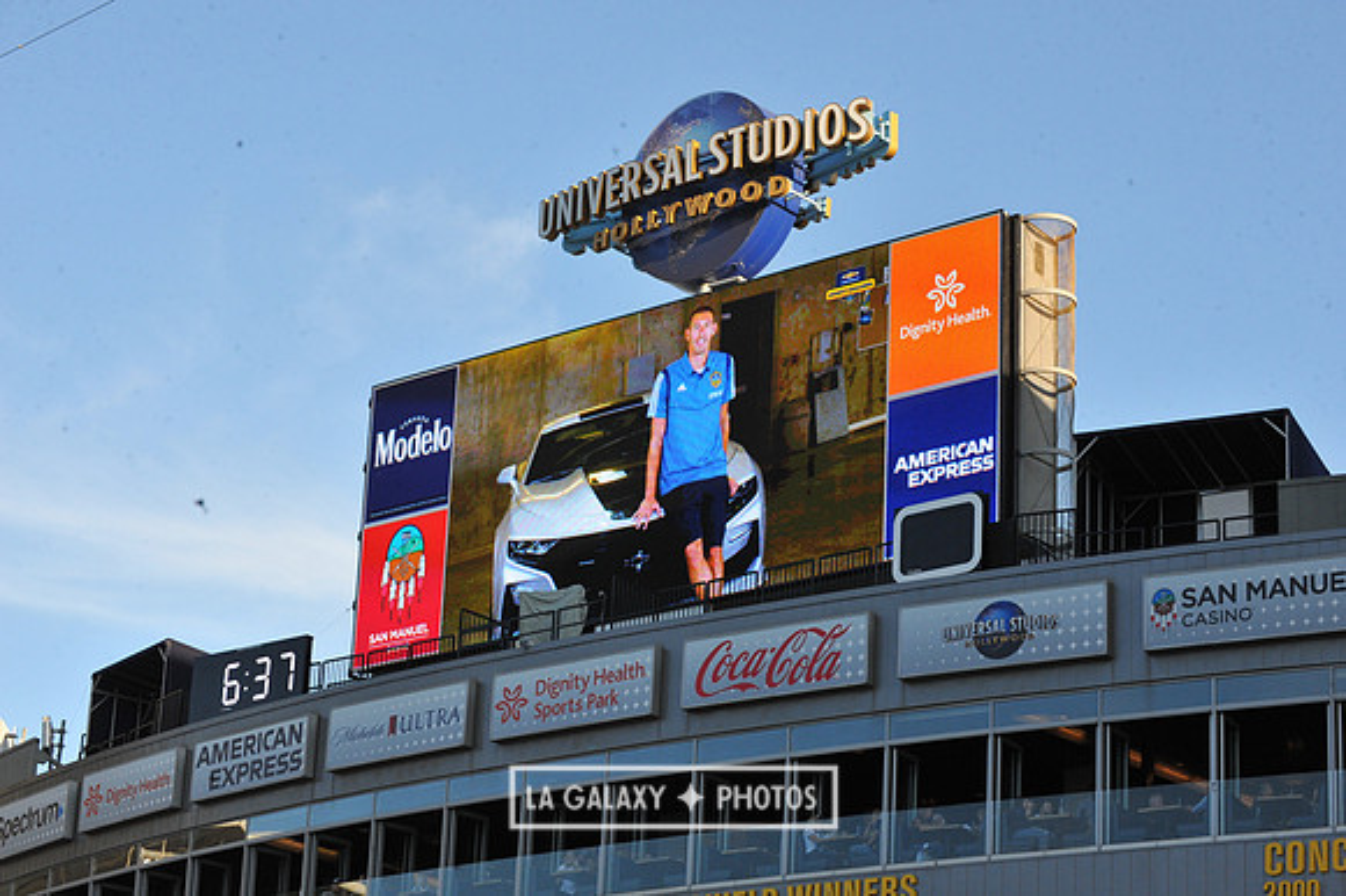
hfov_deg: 23.7
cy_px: 448
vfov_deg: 15.9
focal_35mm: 86
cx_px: 673
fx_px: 3213
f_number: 13
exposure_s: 1/640
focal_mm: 86
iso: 1600
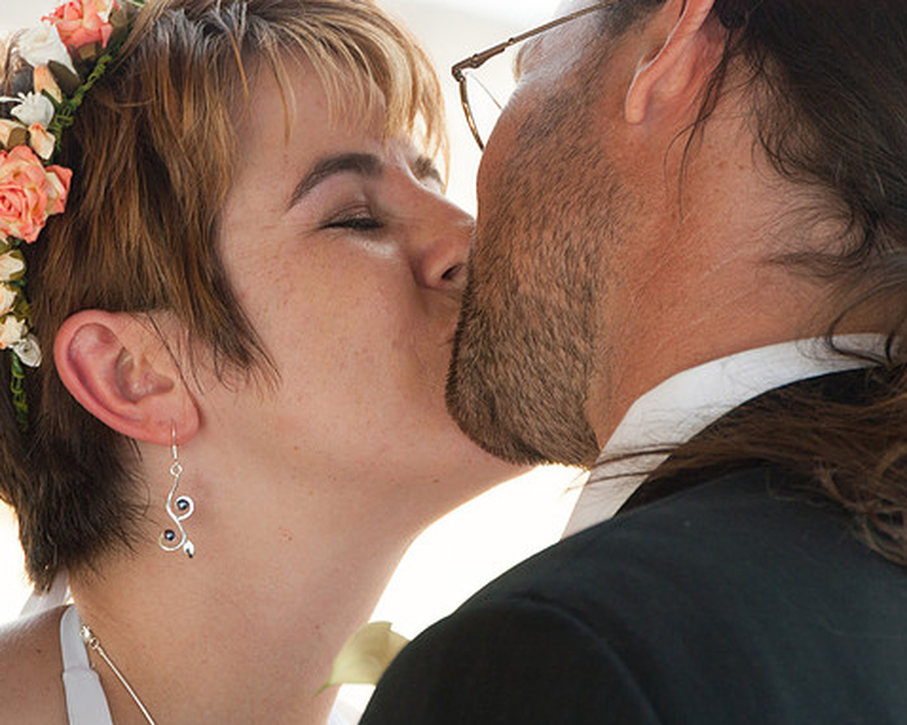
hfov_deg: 9.4
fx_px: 5501
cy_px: 364
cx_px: 419
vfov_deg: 7.5
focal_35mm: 205
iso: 200
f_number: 7.1
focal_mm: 120
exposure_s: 1/180
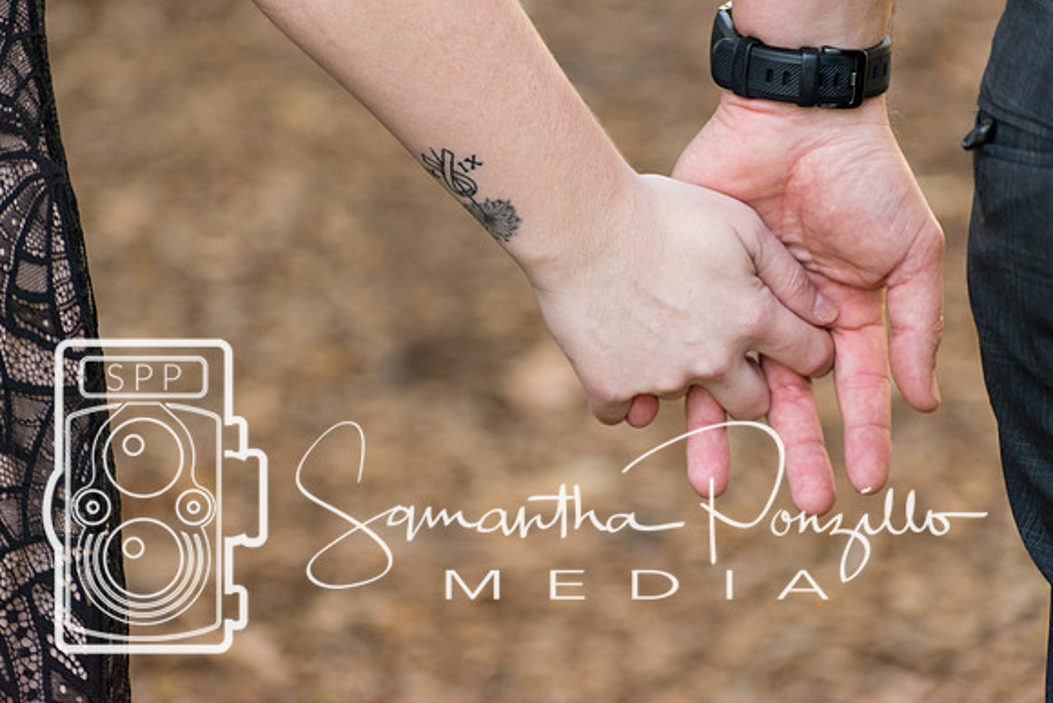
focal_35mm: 225
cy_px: 352
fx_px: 6582
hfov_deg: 9.1
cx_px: 526
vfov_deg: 6.1
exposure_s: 1/500
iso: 800
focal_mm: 150
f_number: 5
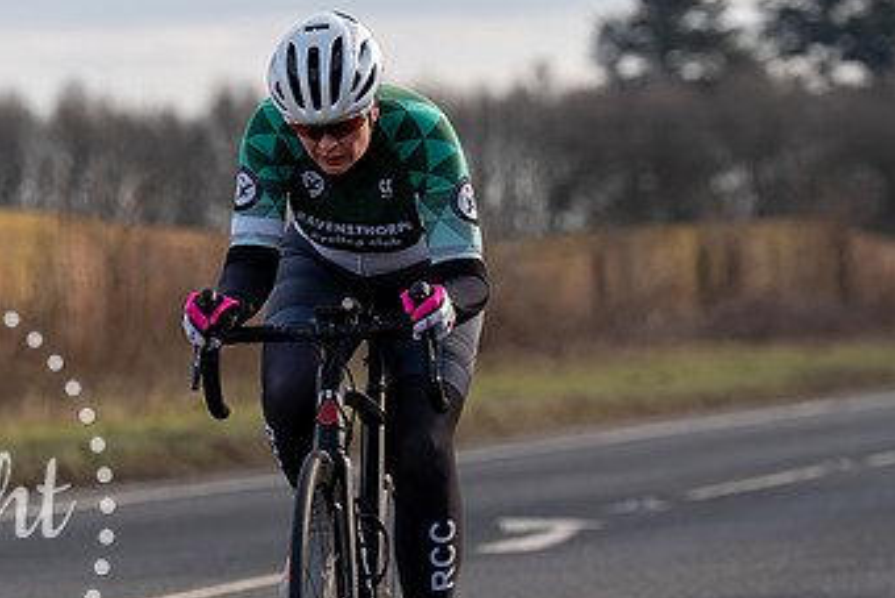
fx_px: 9053
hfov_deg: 5.7
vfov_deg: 3.8
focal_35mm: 364
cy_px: 221
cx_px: 382
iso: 125
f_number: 4
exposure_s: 1/800
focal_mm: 142
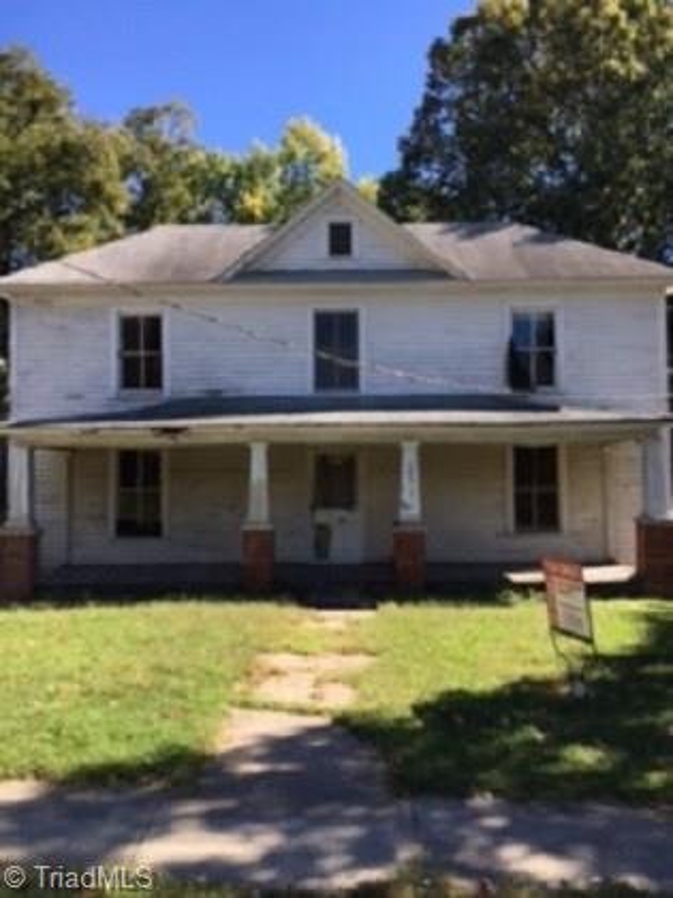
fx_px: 752
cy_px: 449
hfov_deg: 48.2
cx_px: 336
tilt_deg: +2.3
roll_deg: +0.4
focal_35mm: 29
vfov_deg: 61.7
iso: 25
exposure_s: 1/530
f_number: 2.2
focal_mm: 4.15
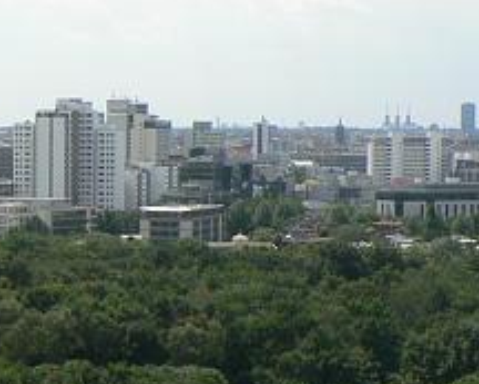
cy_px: 266
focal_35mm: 130
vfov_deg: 11.9
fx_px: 1844
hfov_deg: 13.6
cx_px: -319
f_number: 5.6
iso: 80
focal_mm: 6
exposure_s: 1/500
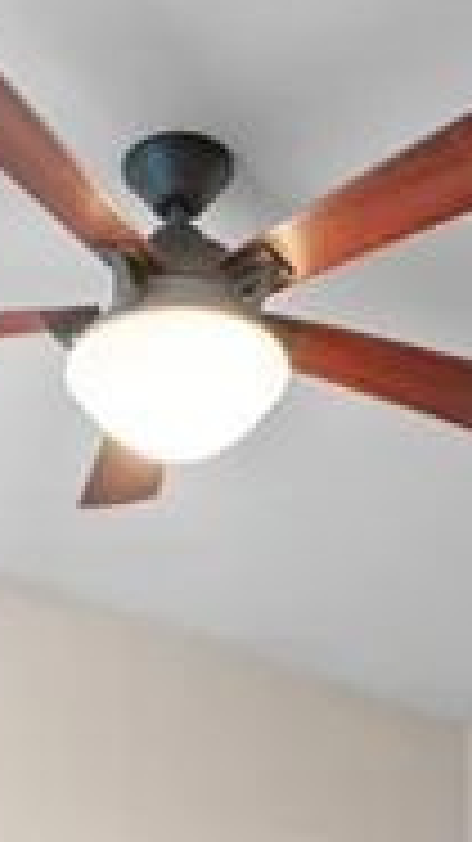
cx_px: 220
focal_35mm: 87
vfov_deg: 20.1
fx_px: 1929
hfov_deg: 14.0
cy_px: 1369
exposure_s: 1.6
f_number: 6.3
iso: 200
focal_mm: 15.1
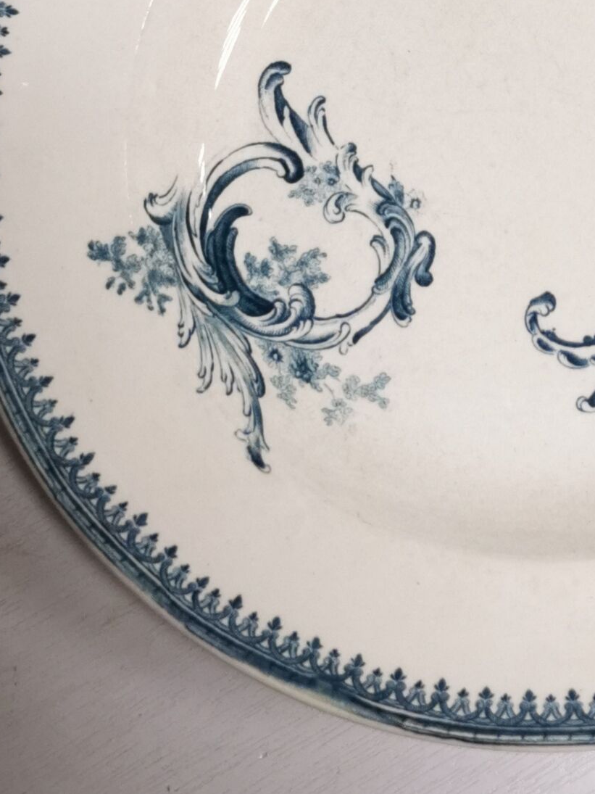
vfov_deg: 22.8
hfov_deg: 17.3
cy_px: 102
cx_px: 538
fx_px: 1925
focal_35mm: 84
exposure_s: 1/100
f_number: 1.8
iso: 160
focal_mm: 5.58
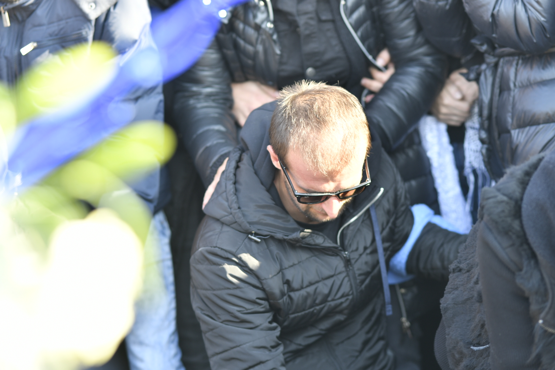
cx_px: 278
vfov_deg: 8.7
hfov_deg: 13.1
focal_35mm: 157
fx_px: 2420
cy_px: 185
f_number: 2
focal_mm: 105
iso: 100
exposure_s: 1/250
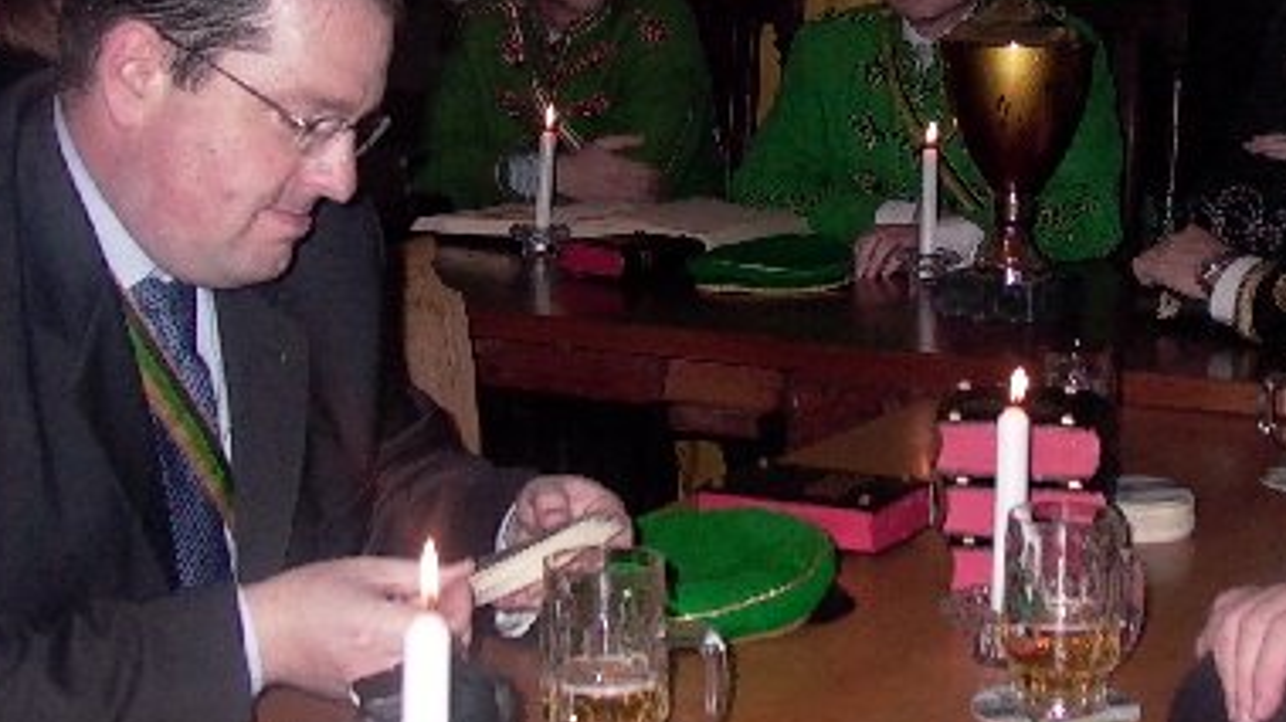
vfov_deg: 17.0
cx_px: 767
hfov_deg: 30.1
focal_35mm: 70
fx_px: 2386
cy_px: 95
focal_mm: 8.19
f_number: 2.13
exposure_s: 1/64.2
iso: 100
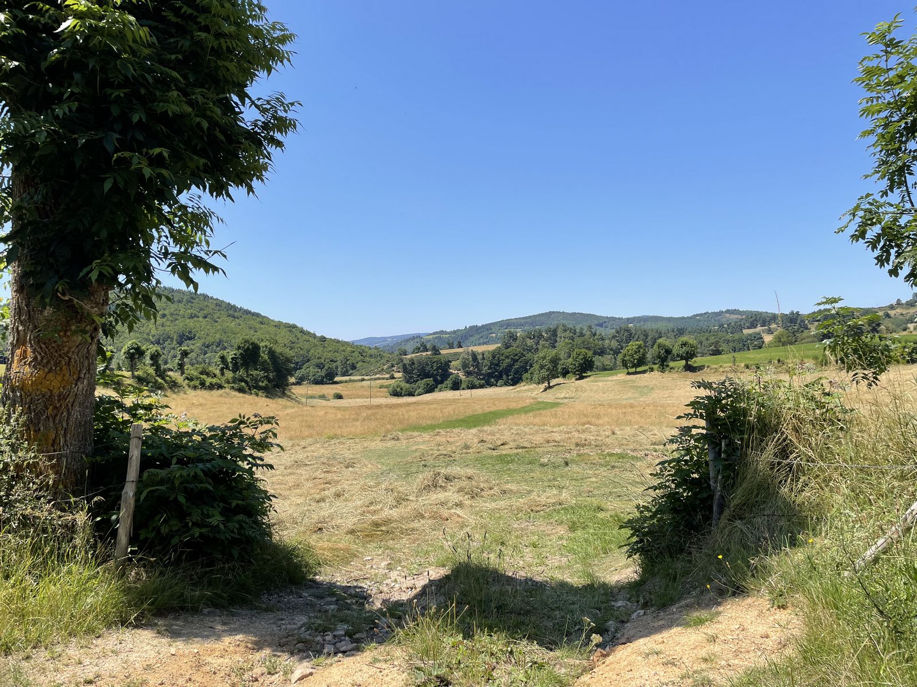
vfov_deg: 53.1
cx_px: 458
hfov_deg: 67.3
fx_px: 689
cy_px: 344
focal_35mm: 26
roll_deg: +2.3
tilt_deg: +2.6
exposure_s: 1/3040
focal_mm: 4.2
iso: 32
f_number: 1.6
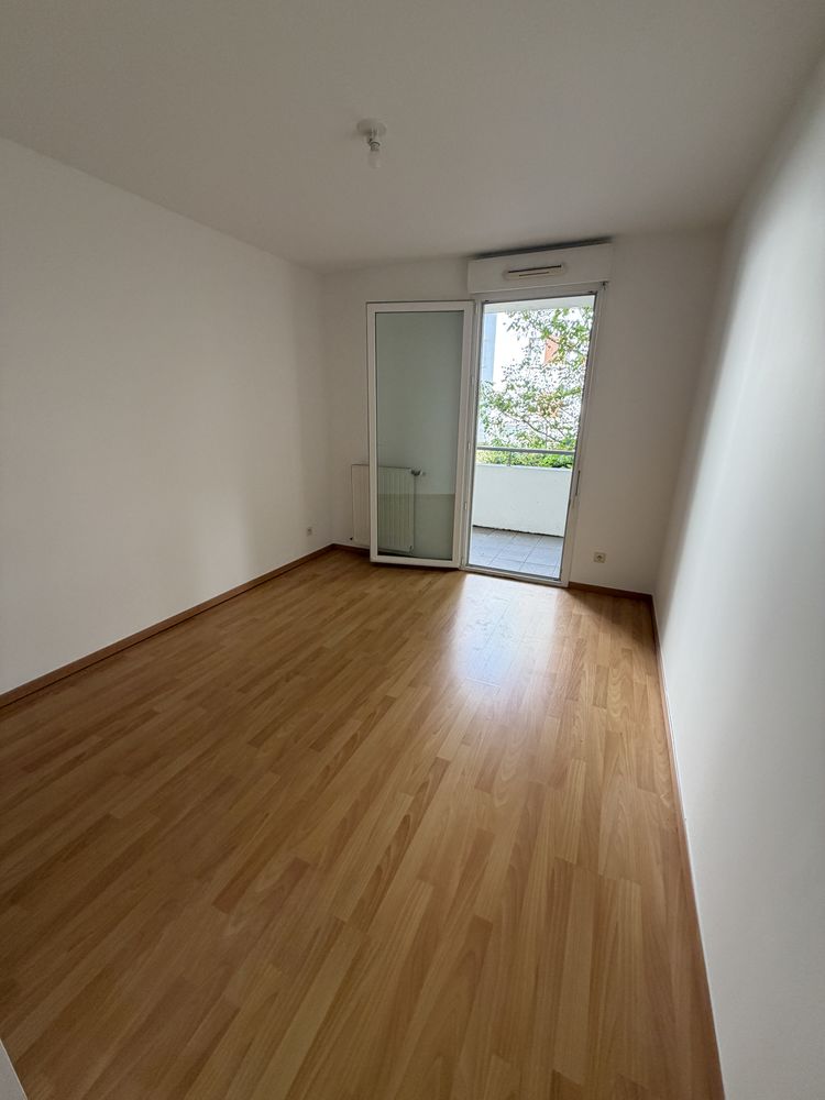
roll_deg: -0.9
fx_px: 445
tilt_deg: -16.6
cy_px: 550
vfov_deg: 102.1
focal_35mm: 14
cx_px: 412
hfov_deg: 85.7
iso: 160
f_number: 2.2
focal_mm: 2.22
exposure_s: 1/121
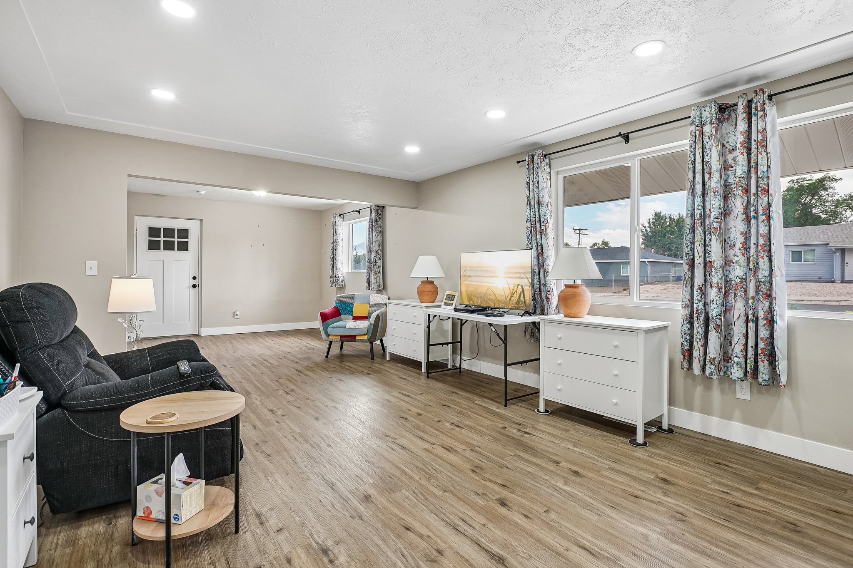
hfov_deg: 96.7
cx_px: 426
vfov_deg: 73.7
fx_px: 379
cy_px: 284
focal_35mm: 16
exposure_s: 1/25
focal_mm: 16
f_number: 8
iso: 400
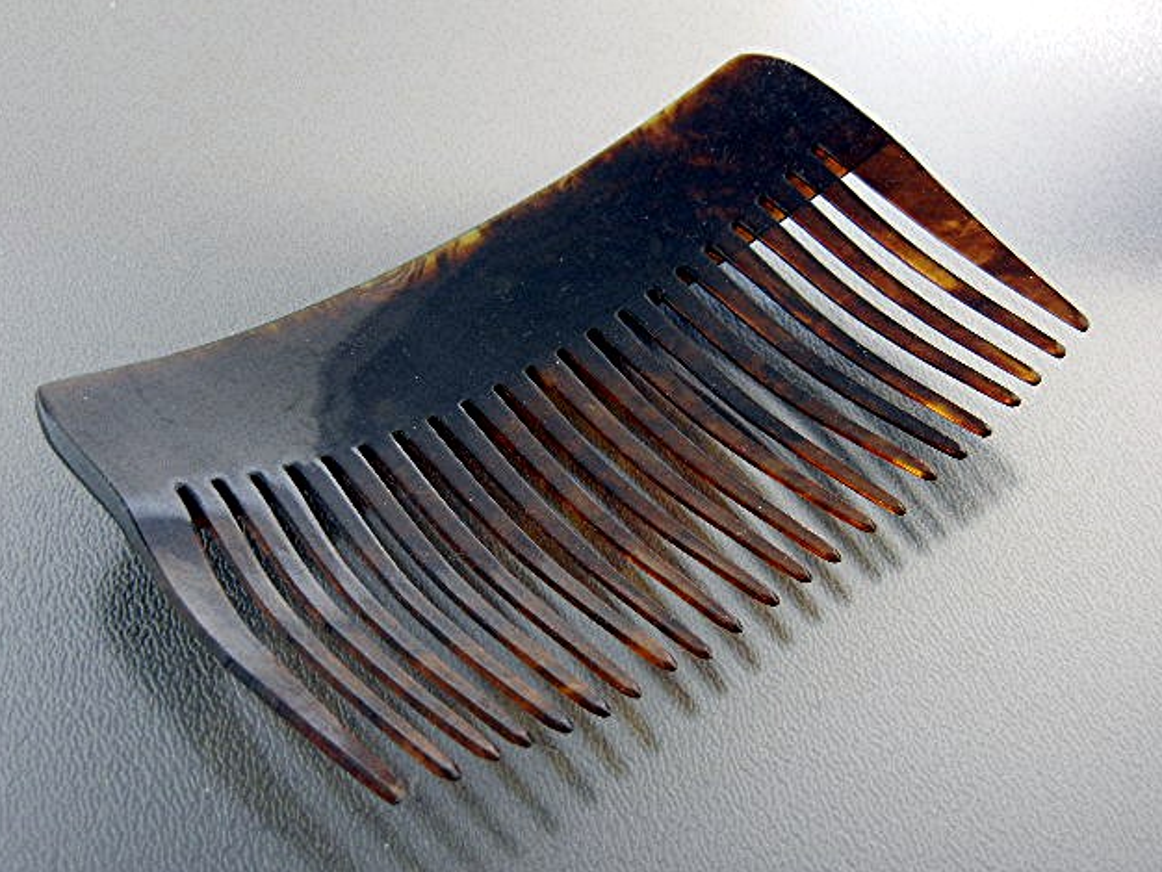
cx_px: 574
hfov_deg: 41.2
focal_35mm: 46
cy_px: 430
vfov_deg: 31.5
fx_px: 1545
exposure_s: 1/6.7
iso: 200
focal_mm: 8.1
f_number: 3.8
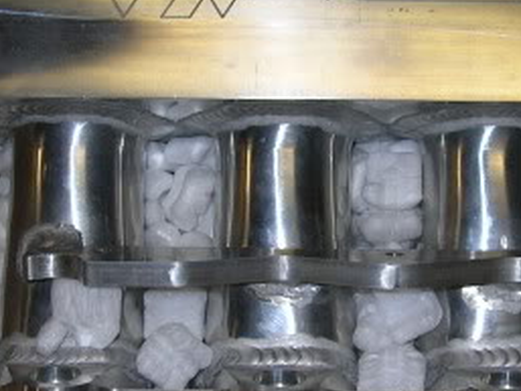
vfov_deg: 18.4
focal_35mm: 80
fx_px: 1205
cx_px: 332
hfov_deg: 24.3
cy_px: 231
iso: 50
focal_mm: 6
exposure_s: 1/60.1
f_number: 2.7
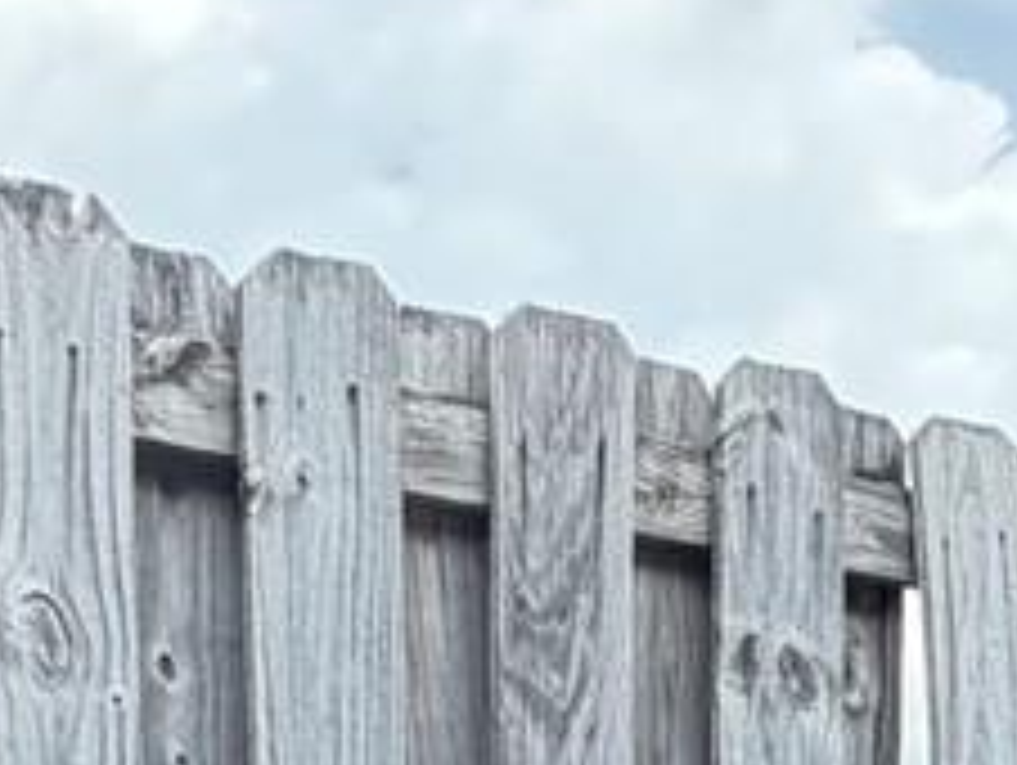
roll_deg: -1.2
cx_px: 963
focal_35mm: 99
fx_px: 2912
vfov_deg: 13.1
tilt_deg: -5.3
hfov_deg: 19.4
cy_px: 1490
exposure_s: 1/502
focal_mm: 2.22
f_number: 2.2
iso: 50
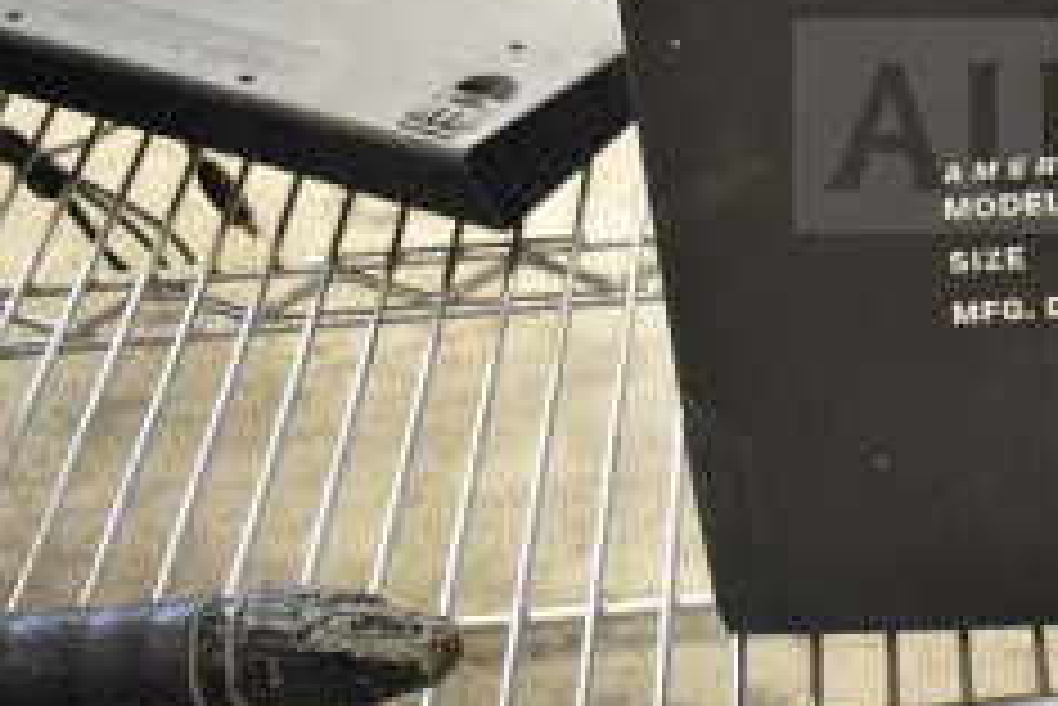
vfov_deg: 16.8
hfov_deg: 23.5
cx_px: 1297
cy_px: -124
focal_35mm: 78
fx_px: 2294
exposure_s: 1/30
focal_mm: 20
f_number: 3.5
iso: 1800
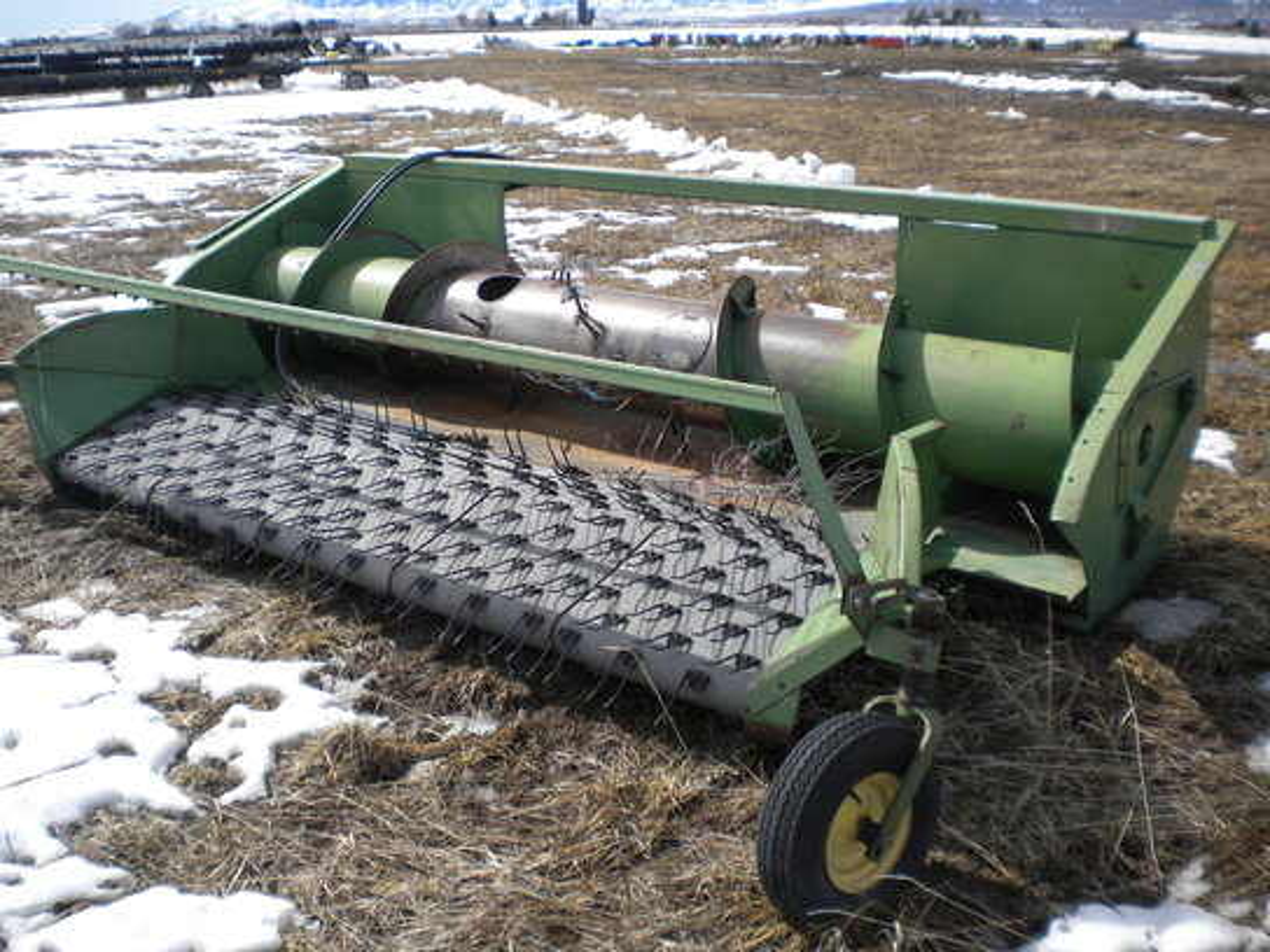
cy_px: 476
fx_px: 1284
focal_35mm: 35
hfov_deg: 52.6
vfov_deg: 40.7
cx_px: 635
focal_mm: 6.3
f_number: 4.6
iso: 80
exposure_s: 1/651
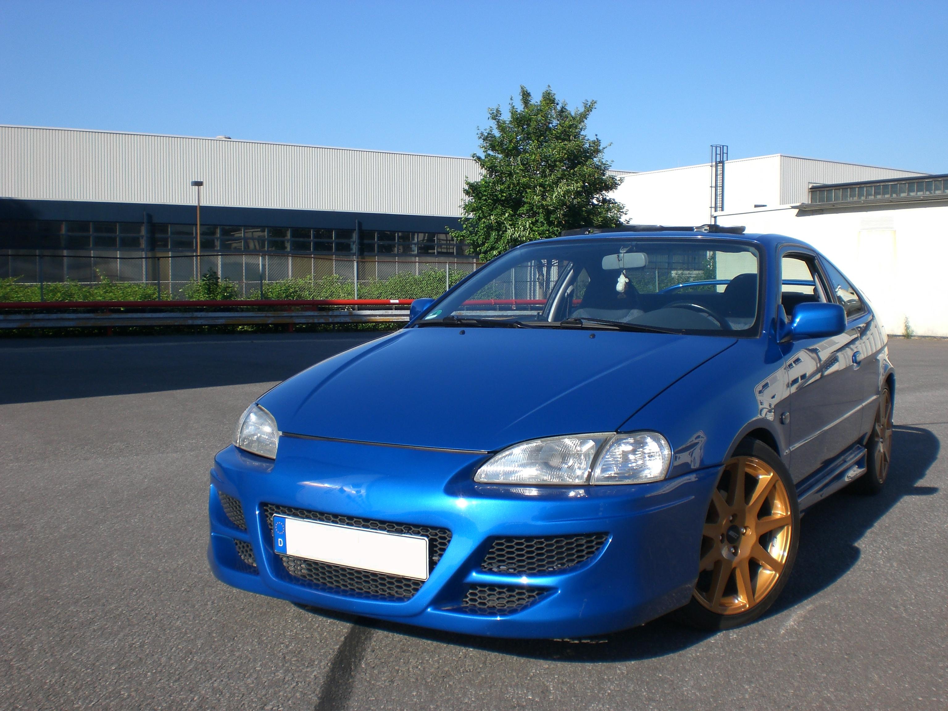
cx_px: 474
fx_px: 1041
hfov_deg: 49.0
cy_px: 356
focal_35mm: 38
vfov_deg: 37.7
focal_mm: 6.3
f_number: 4.4
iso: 50
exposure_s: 1/400
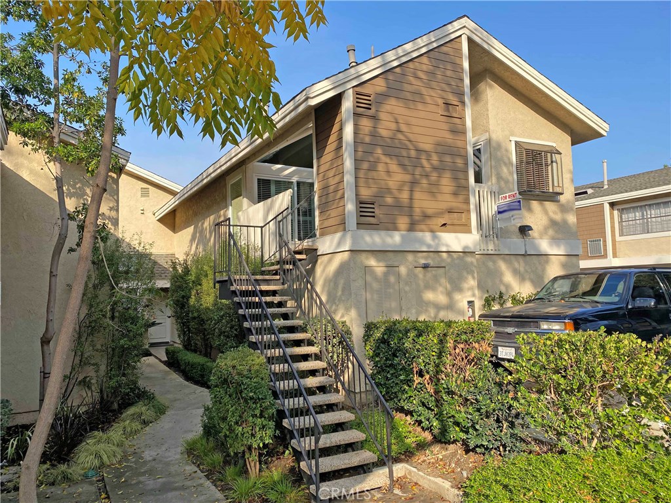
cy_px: 252
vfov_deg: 53.1
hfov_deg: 67.3
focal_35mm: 26
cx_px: 336
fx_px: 504
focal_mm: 4.25
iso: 32
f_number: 1.8
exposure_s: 1/1565
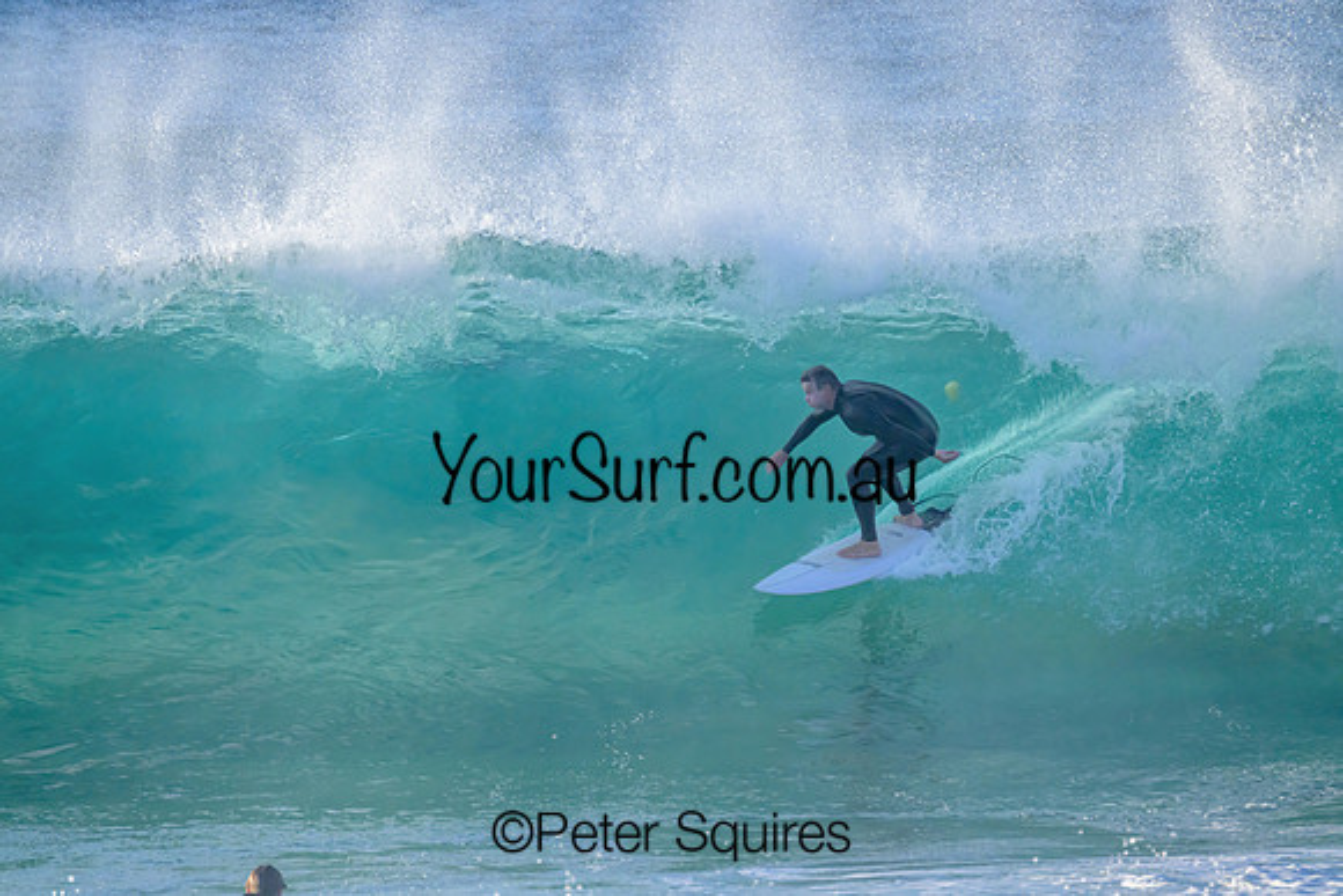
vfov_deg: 1.7
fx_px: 29850
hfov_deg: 2.6
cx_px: 672
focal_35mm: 800
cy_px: 448
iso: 2200
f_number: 11
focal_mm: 800
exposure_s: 1/2000
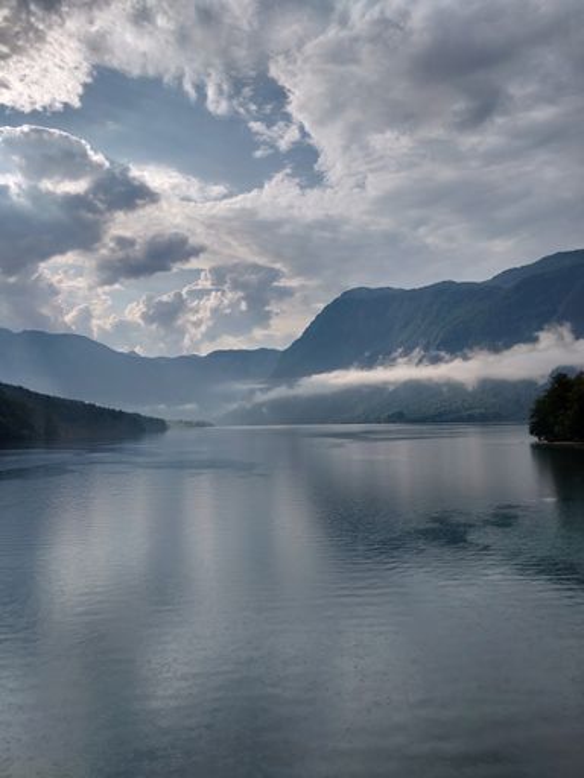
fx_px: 562
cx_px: 292
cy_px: 389
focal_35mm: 25
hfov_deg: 54.9
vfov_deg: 69.4
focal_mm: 4.25
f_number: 1.7
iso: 100
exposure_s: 1/1313
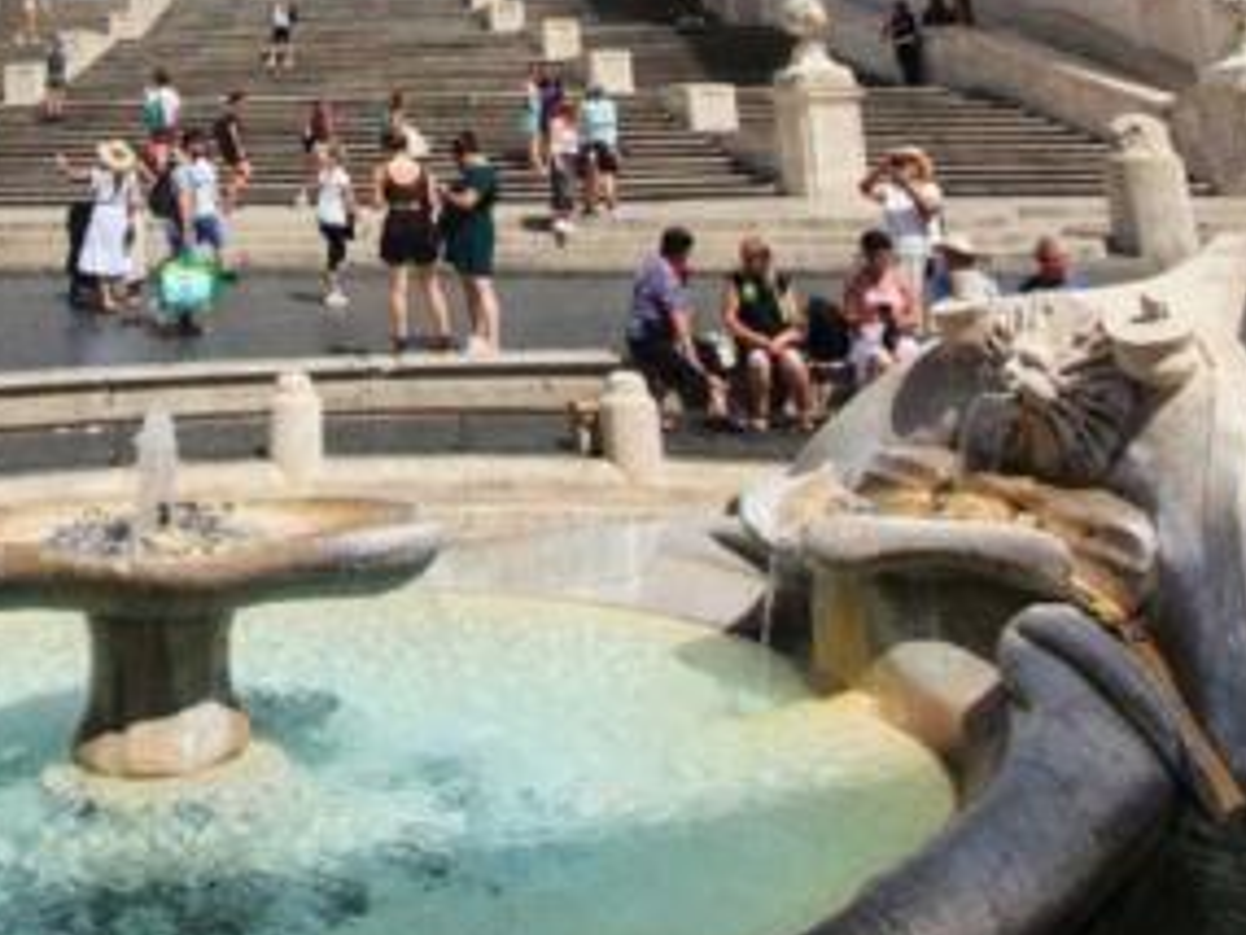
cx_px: 249
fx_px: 1260
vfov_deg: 33.1
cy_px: -197
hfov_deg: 49.5
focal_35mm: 35
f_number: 2.2
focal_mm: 1.8
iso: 50
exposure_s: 1/1212
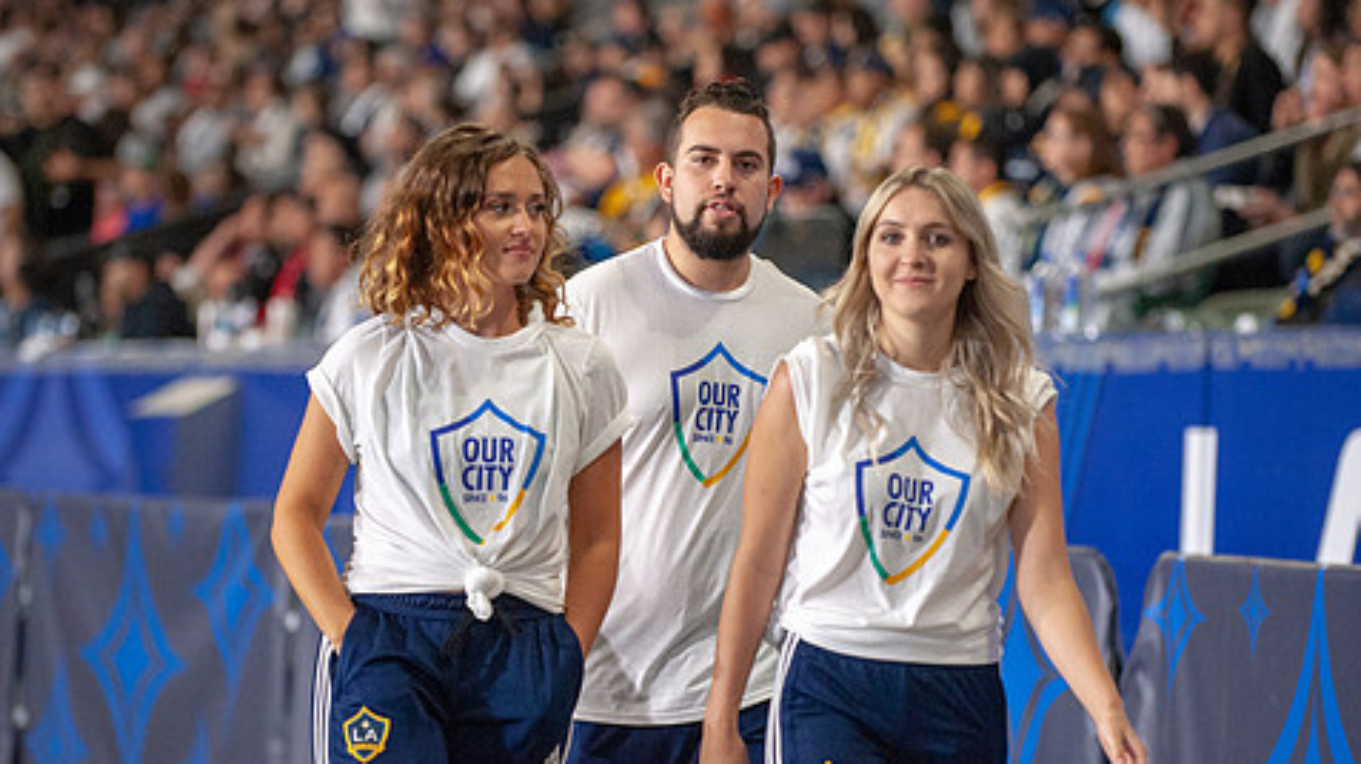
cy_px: 439
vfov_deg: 6.4
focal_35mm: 191
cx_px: 702
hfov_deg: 11.3
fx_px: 6891
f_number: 2.8
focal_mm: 150
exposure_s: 1/1000
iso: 3200
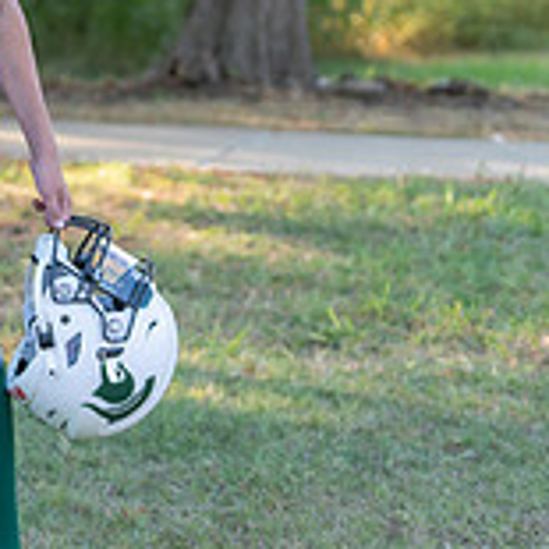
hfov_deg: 7.6
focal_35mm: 230
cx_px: -92
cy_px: 23
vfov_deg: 7.6
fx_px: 4127
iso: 200
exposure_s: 1/320
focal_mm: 70
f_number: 2.8
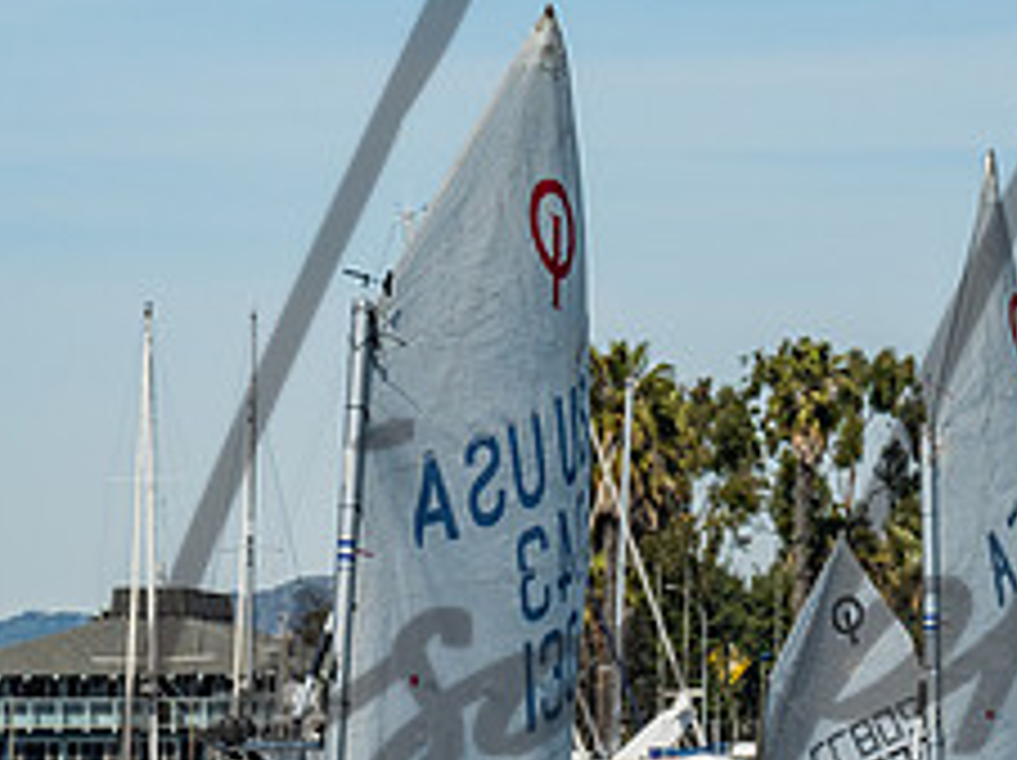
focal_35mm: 377
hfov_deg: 5.2
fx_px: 11064
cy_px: 703
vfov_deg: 3.9
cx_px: 1270
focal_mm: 110
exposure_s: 1/500
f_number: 10
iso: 250
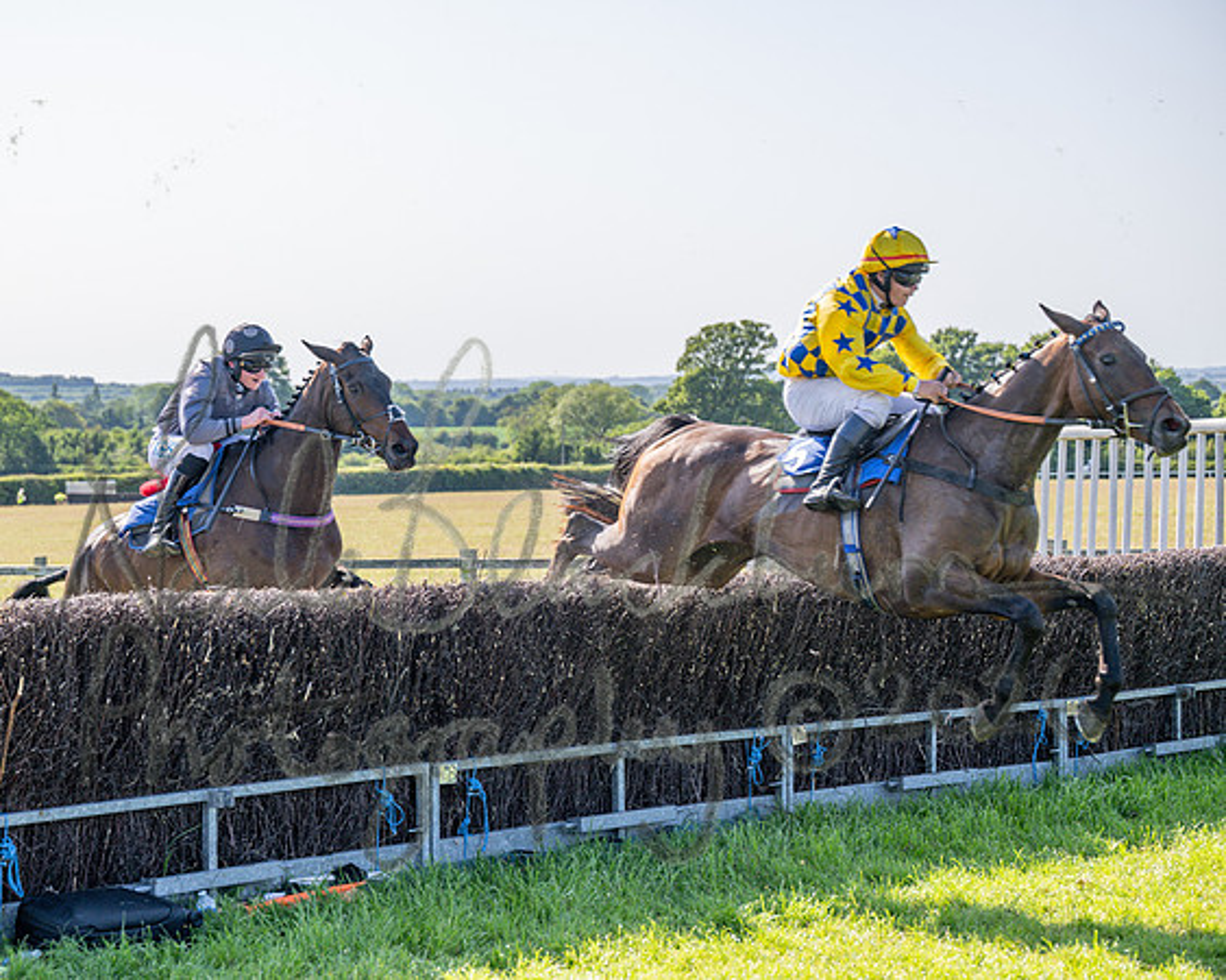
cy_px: 490
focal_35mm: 79
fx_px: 2861
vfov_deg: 19.4
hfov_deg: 24.1
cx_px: 490
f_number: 4
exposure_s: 1/1600
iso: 200
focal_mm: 70
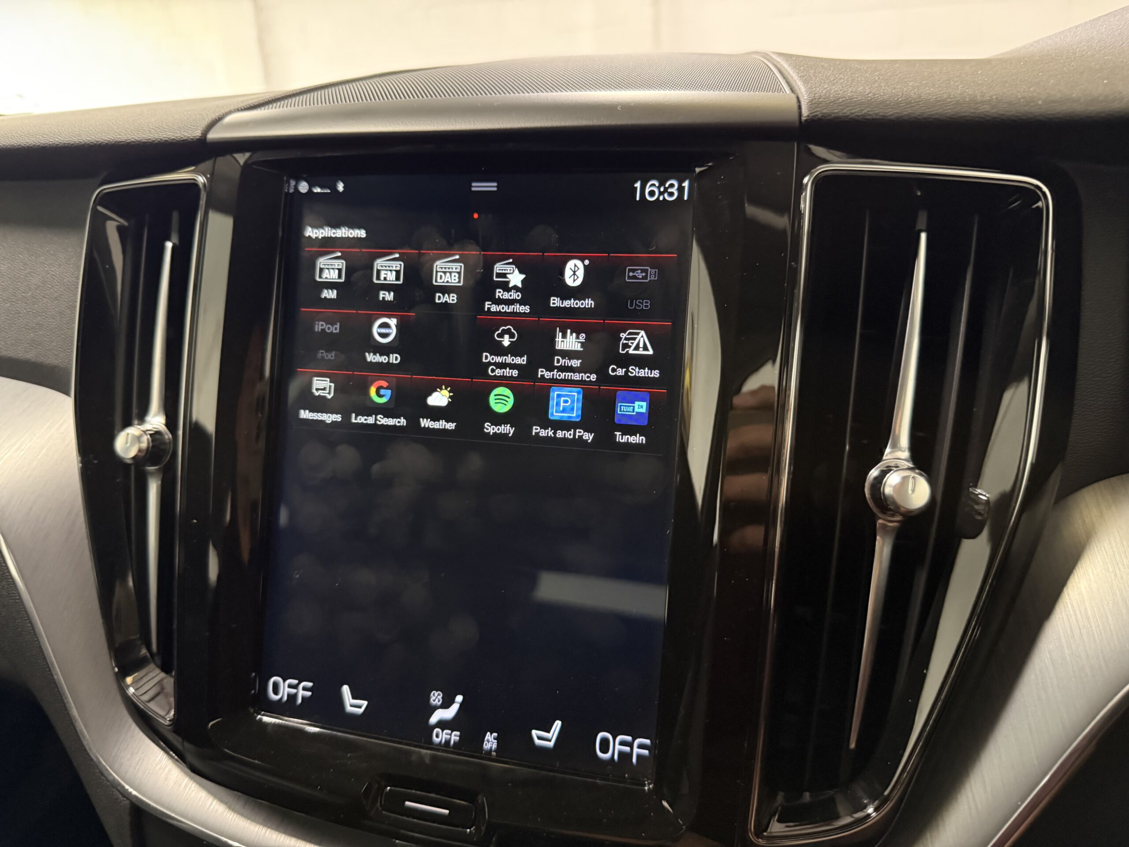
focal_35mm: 24
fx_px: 783
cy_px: 424
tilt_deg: -20.8
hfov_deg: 71.6
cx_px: 564
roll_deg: +2.8
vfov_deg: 56.8
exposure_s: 1/34
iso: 1000
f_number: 1.78
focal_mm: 6.76
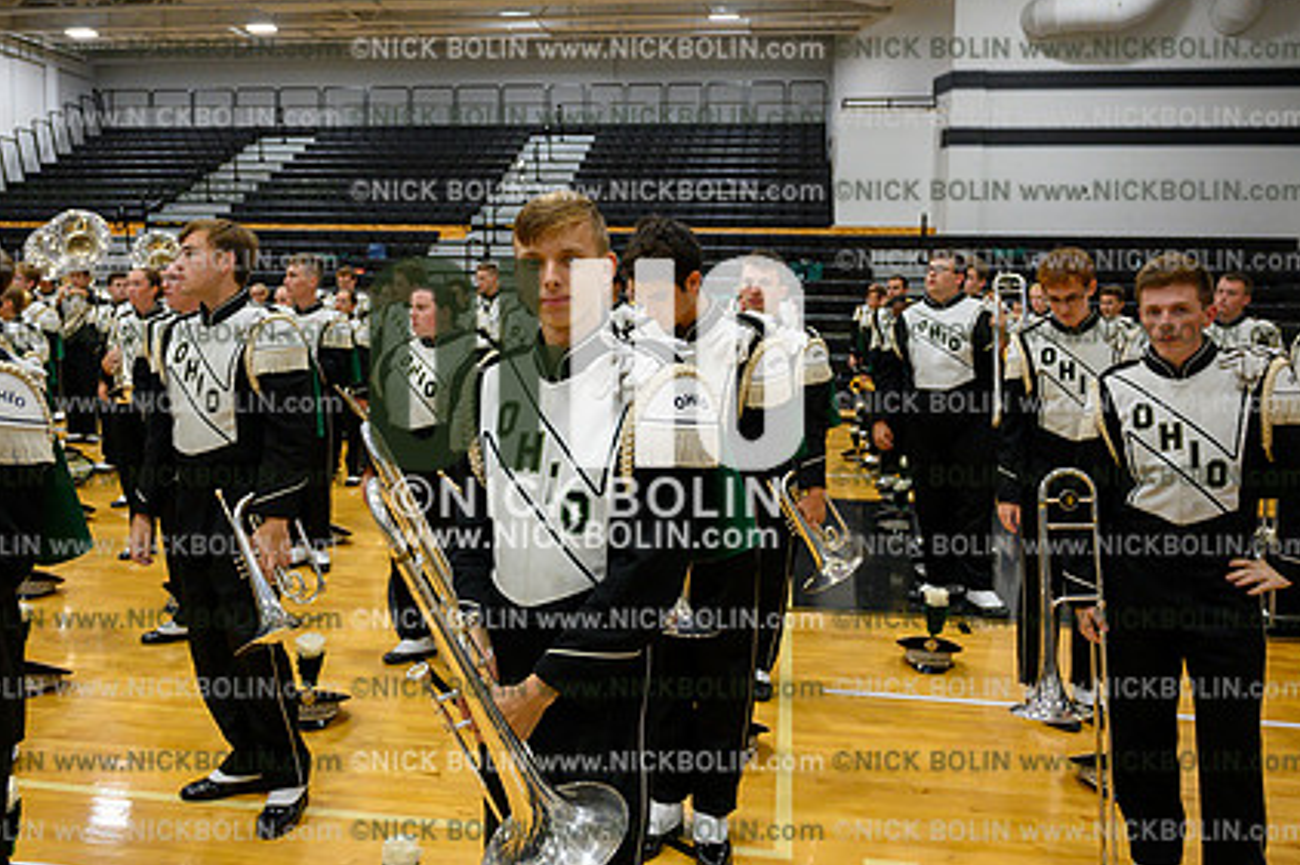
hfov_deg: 57.1
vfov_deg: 39.9
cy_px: 403
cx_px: 585
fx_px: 1191
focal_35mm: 33
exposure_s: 1/250
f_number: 4
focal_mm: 24
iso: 1250
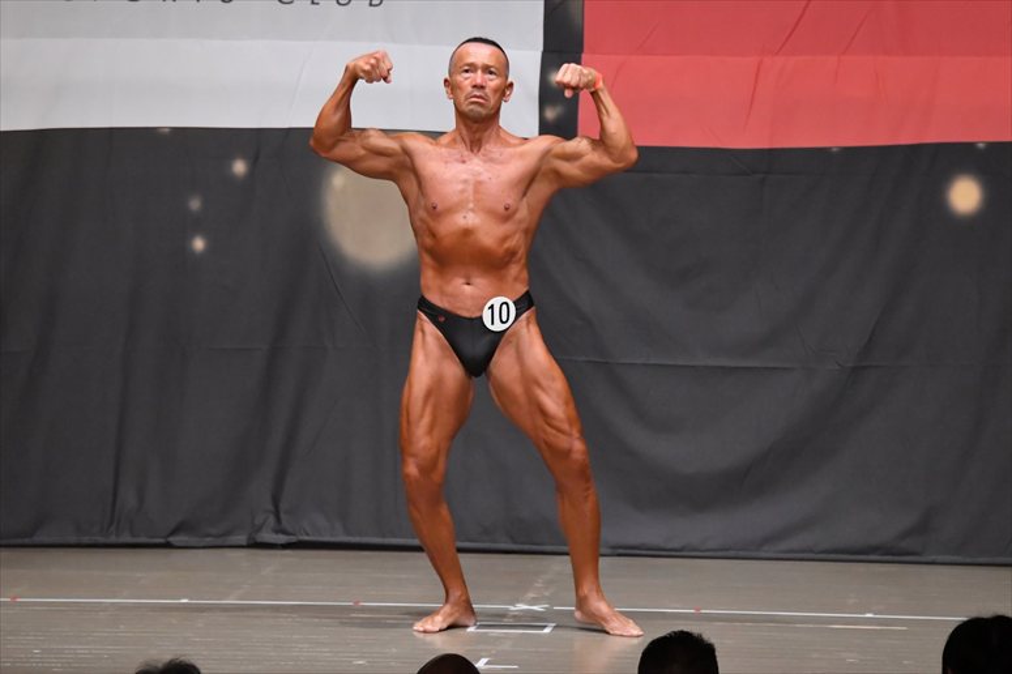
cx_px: 506
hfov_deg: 9.2
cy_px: 337
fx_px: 6322
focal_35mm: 225
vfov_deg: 6.1
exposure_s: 1/400
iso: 6400
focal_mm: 150
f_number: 5.6
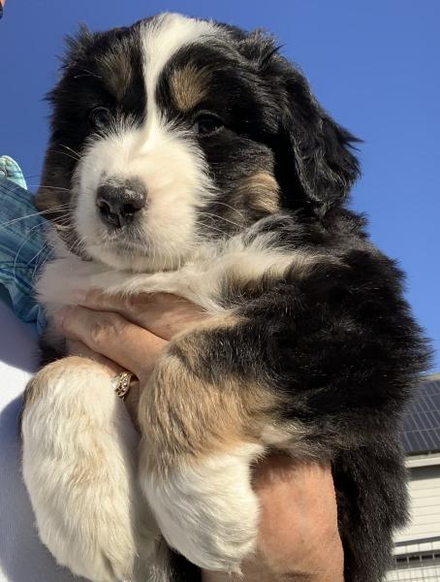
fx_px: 539
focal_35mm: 32
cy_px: 291
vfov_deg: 56.7
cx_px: 220
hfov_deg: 44.4
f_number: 2.2
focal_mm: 2.87
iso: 16
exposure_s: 1/886
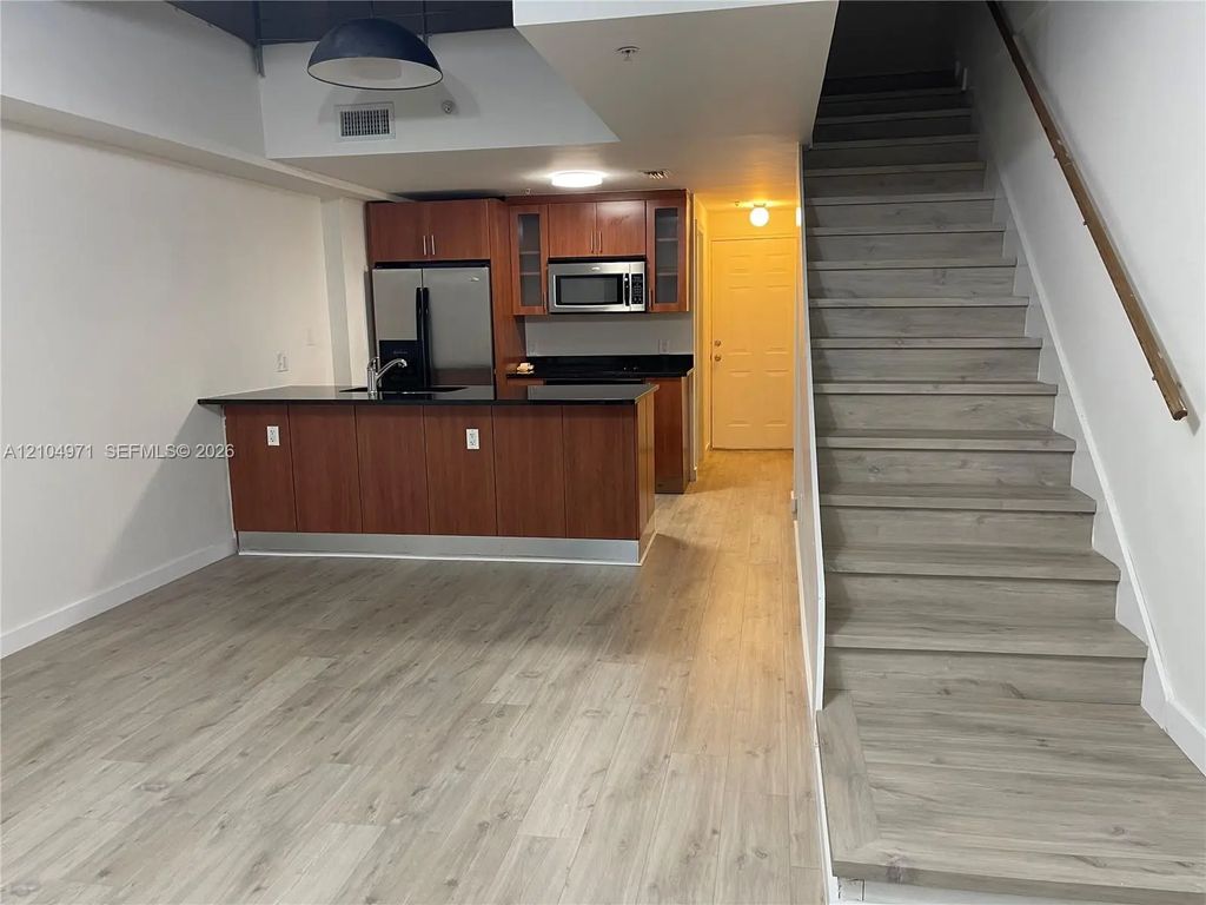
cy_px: 452
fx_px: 871
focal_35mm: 25
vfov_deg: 54.9
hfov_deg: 69.4
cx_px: 603
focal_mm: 5.1
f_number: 1.6
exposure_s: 1/60
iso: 160
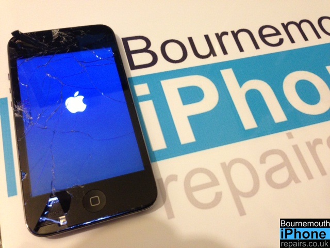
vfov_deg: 42.9
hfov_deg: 55.4
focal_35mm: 33
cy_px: 124
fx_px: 315
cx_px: 165
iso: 250
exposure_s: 1/20
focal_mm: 4.13
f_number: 2.4
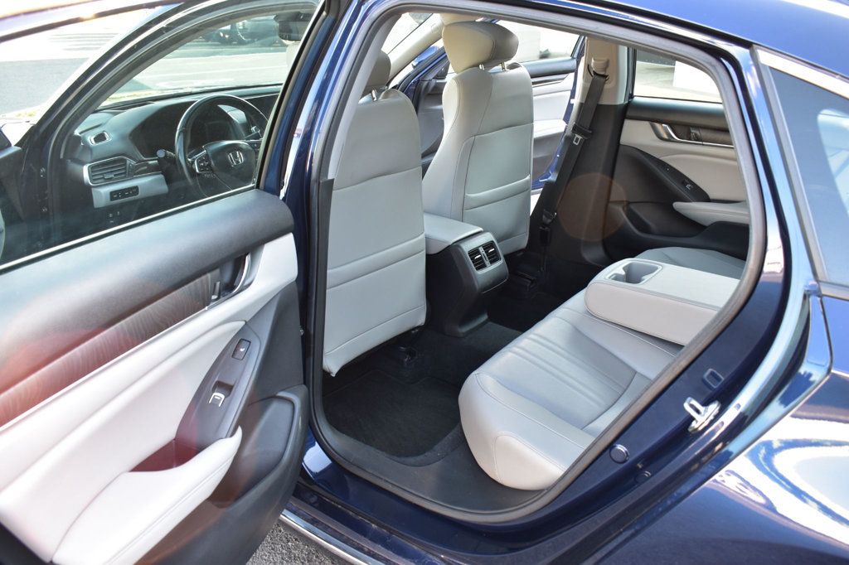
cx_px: 424
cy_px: 282
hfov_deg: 61.9
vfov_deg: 43.6
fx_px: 707
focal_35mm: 30
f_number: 7.1
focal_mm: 20
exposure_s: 1/30
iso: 400
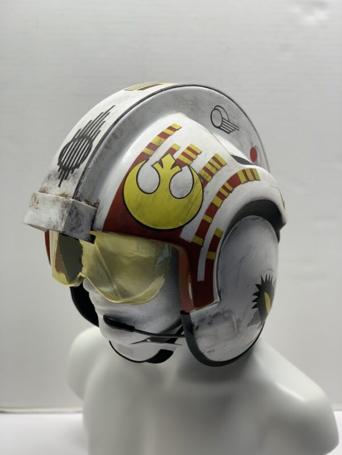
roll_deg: +1.1
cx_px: 171
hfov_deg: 28.0
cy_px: 228
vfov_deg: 36.8
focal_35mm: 52
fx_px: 685
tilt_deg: -12.8
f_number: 2.4
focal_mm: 6
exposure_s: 1/120
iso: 80
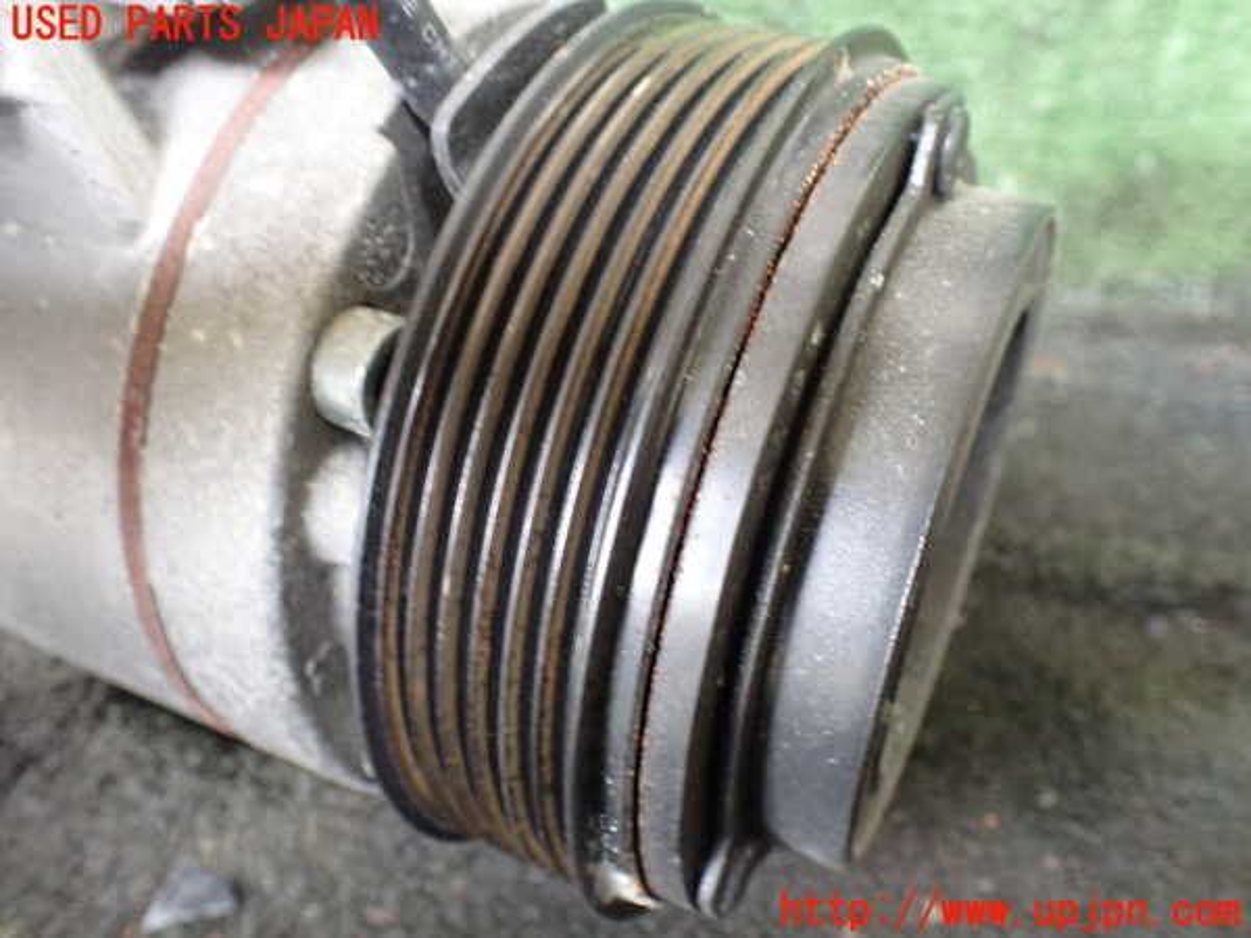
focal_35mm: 30
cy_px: 469
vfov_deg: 46.8
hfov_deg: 60.0
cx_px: 626
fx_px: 1084
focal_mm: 5.4
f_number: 2.3
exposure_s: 1/50
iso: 800
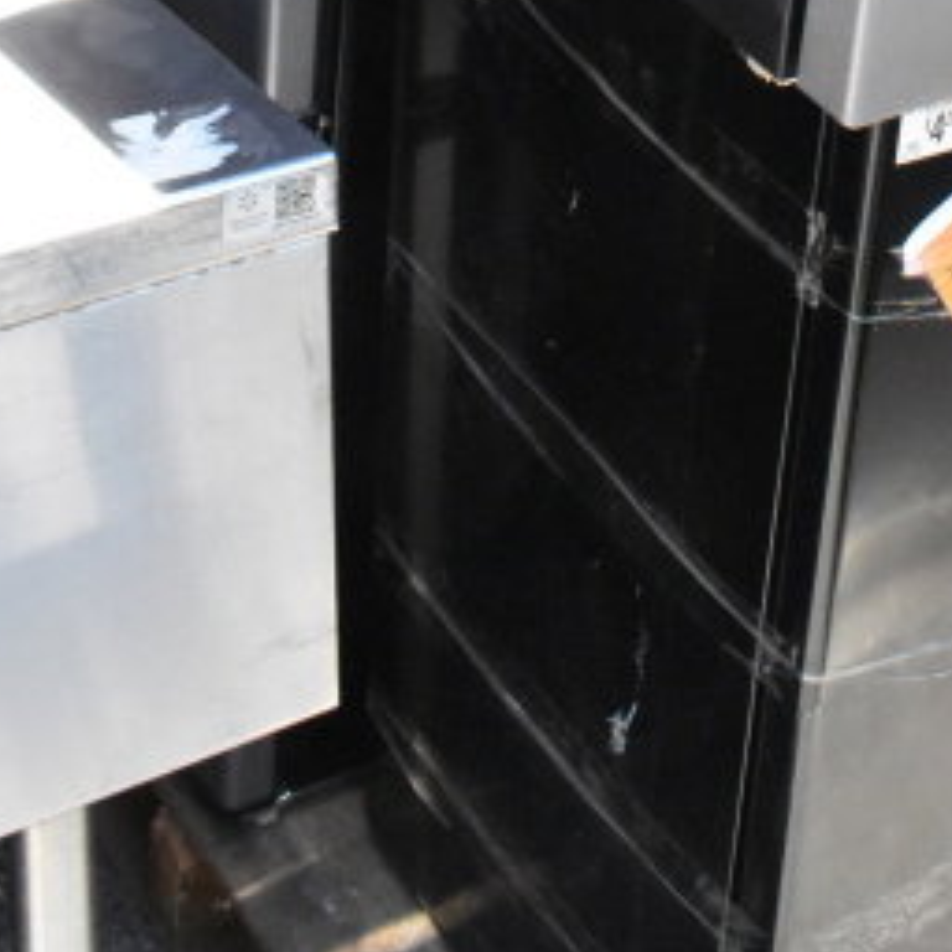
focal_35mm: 82
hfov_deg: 20.6
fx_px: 2551
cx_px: 896
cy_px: -437
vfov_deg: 18.8
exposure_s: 1/640
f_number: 13
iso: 6400
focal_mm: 18
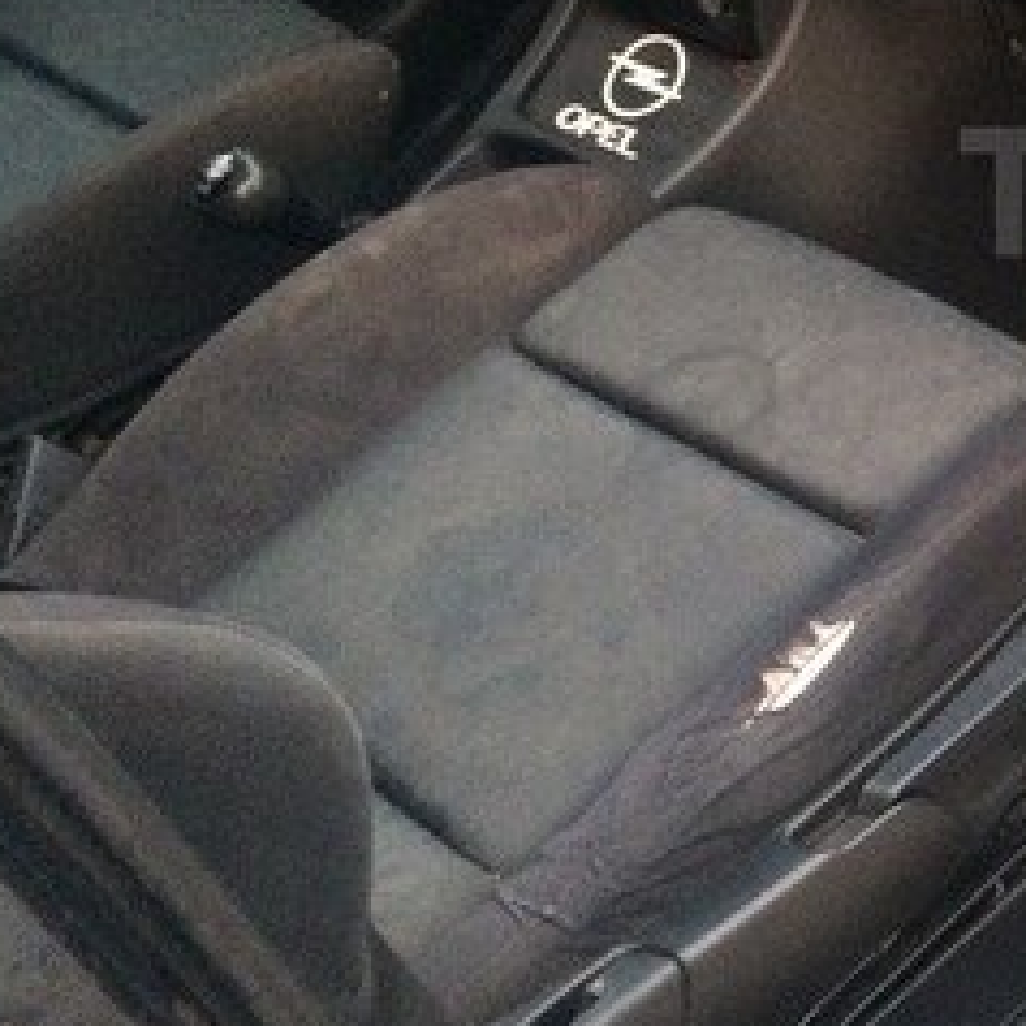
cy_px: 192
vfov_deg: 23.9
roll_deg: +5.1
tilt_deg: -34.6
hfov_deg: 21.5
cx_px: 1401
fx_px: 2381
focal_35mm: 71
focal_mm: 4.15
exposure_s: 1/33
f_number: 2.2
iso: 320
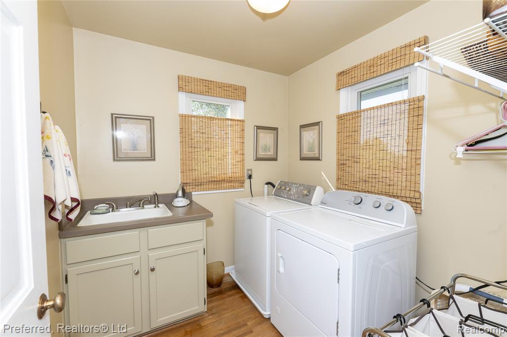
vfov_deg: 77.2
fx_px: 211
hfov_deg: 100.4
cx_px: 254
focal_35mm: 15
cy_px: 168
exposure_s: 1/125
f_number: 8
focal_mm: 15
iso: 500
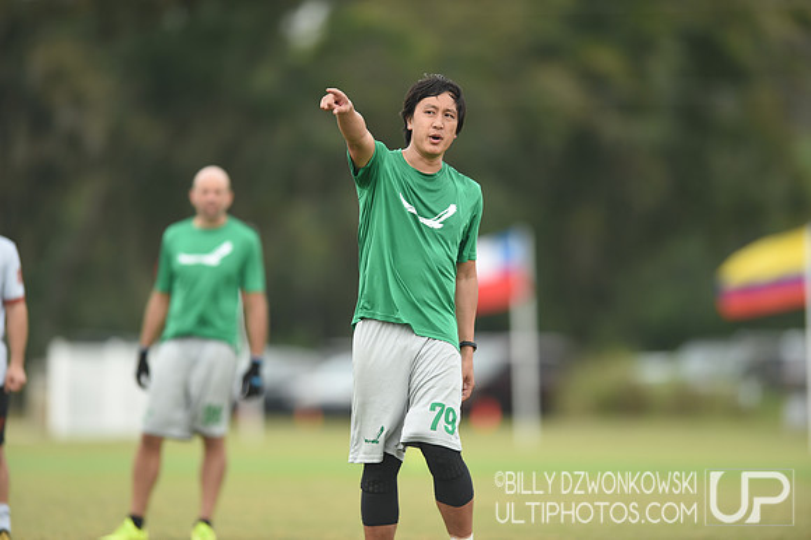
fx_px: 9006
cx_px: 406
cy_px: 270
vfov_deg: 3.4
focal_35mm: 400
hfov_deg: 5.2
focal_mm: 400
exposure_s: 1/800
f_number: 2.8
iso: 200
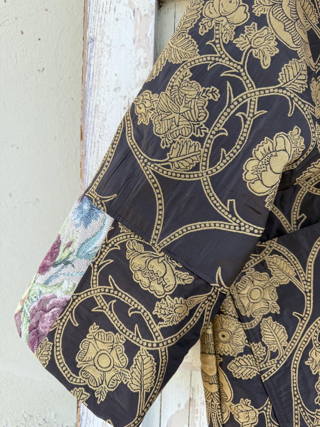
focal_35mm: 24
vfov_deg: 71.6
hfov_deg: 56.8
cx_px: 160
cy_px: 214
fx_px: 296
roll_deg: -1.7
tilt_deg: -11.5
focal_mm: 6.76
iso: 80
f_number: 1.78
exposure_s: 1/467
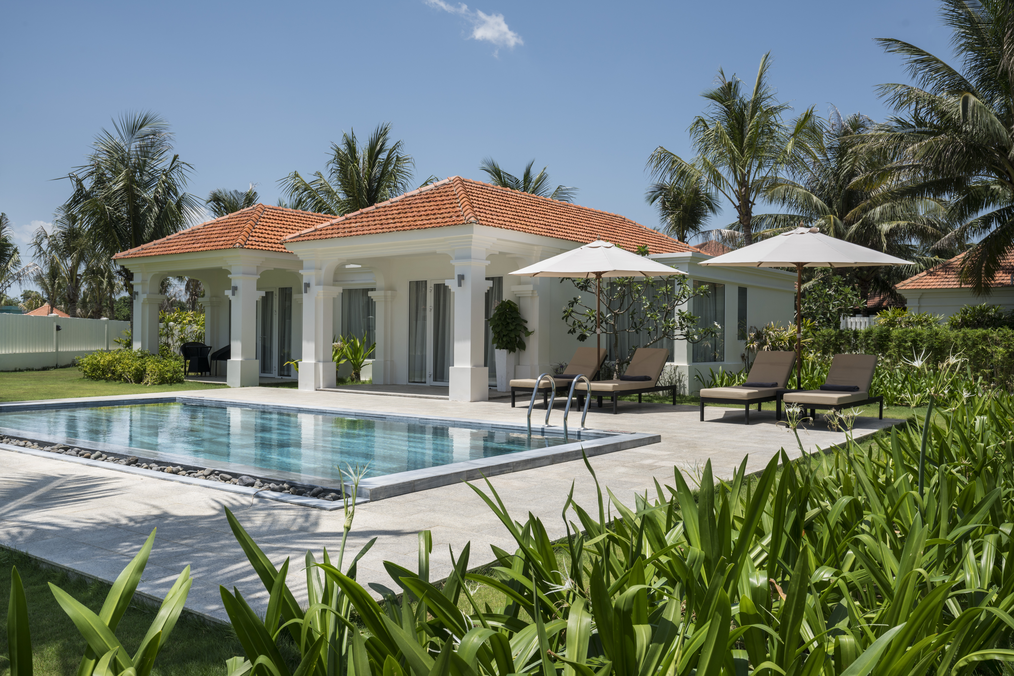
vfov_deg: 43.6
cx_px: 507
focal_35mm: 30
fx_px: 845
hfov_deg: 61.9
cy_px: 338
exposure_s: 1/250
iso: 100
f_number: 10
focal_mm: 30
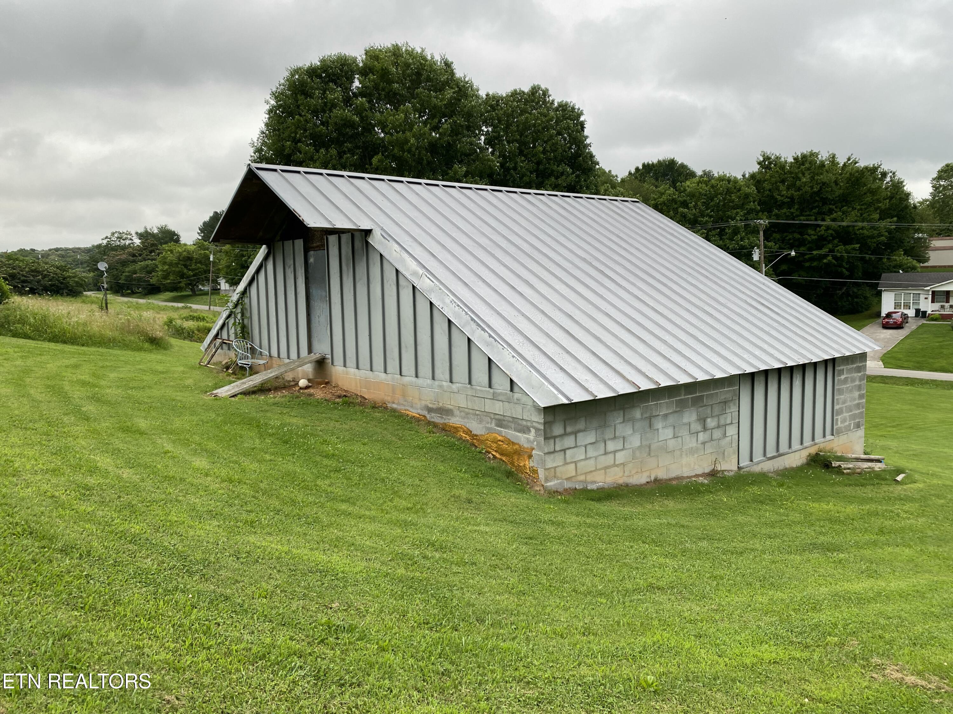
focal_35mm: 26
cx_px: 476
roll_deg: +2.3
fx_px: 716
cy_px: 357
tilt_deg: -2.1
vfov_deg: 53.1
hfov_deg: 67.3
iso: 32
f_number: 1.8
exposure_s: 1/258
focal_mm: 4.25
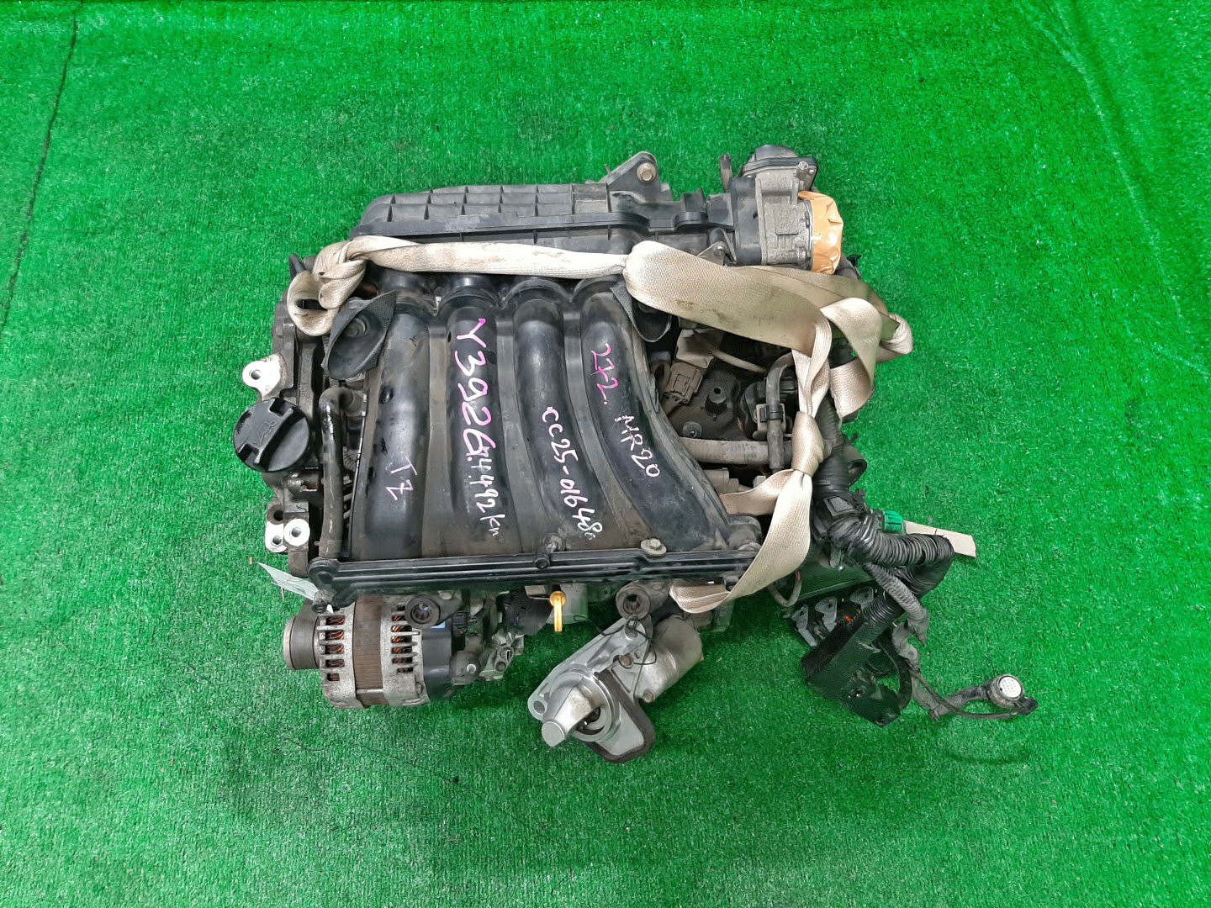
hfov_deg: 67.3
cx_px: 606
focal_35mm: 26
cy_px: 454
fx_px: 910
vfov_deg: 53.1
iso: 172
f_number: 1.7
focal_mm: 3.93
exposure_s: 1/50
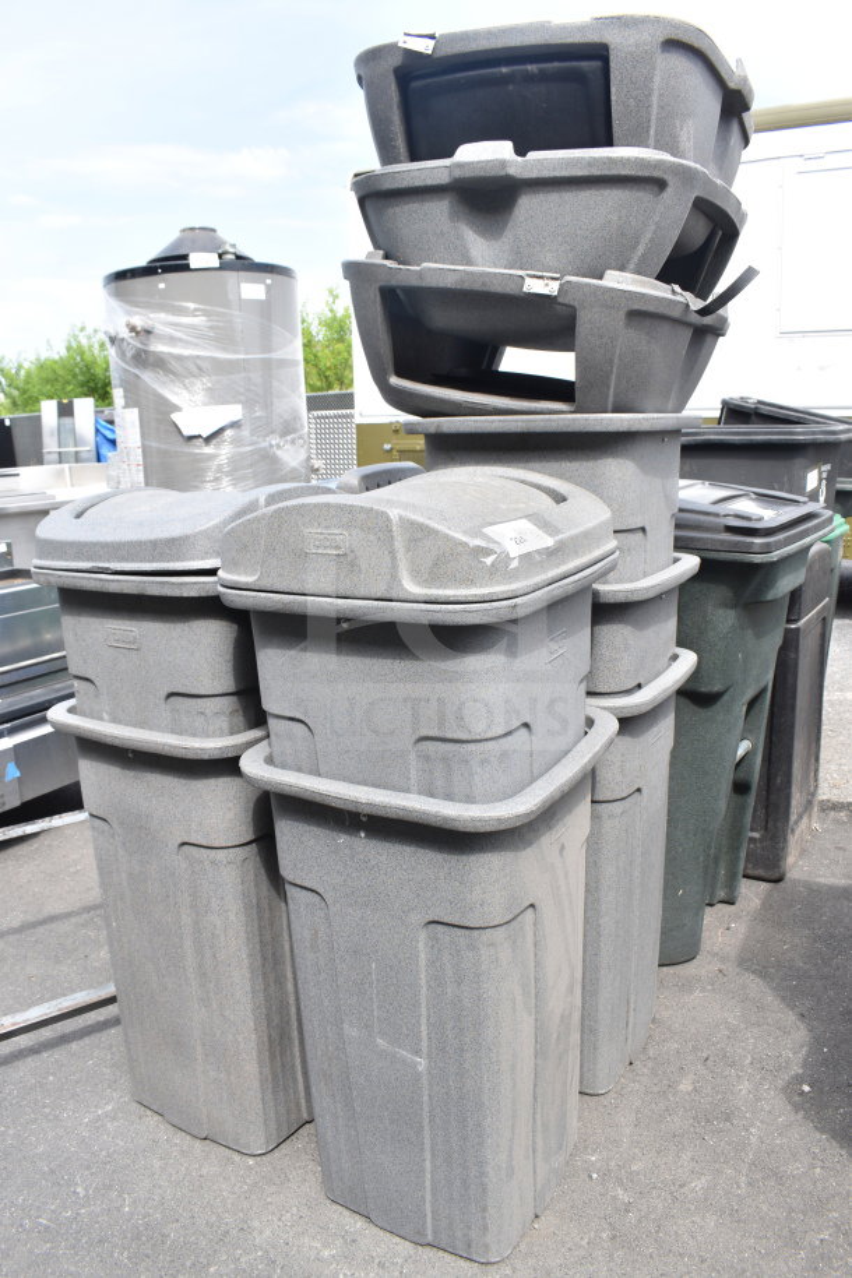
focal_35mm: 27
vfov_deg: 67.4
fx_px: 958
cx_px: 426
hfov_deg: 47.9
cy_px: 639
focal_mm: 18
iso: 200
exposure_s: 1/200
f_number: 7.1
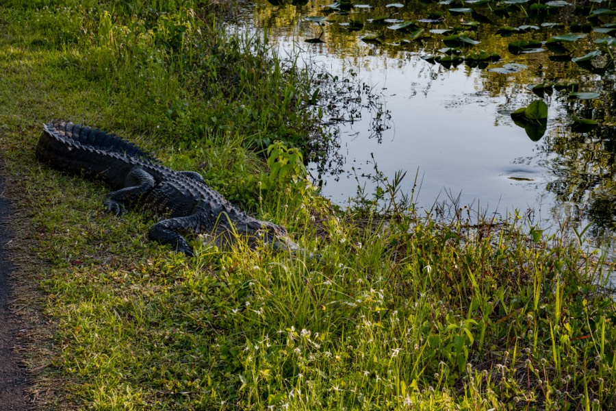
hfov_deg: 28.8
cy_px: 206
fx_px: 1198
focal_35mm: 70
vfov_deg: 19.5
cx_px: 308
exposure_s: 1/100
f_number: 16
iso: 400
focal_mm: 70
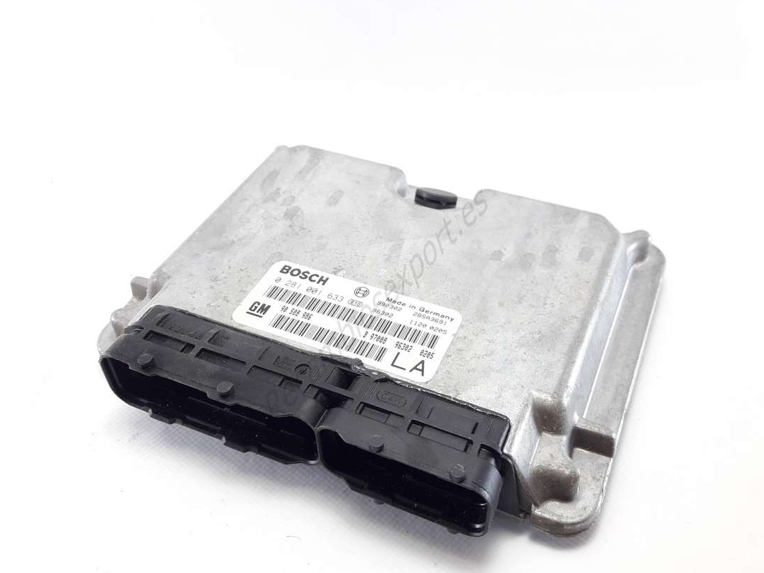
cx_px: 382
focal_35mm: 32
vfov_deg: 44.1
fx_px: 706
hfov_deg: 56.8
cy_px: 301
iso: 64
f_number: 1.9
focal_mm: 3.7
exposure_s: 1/33
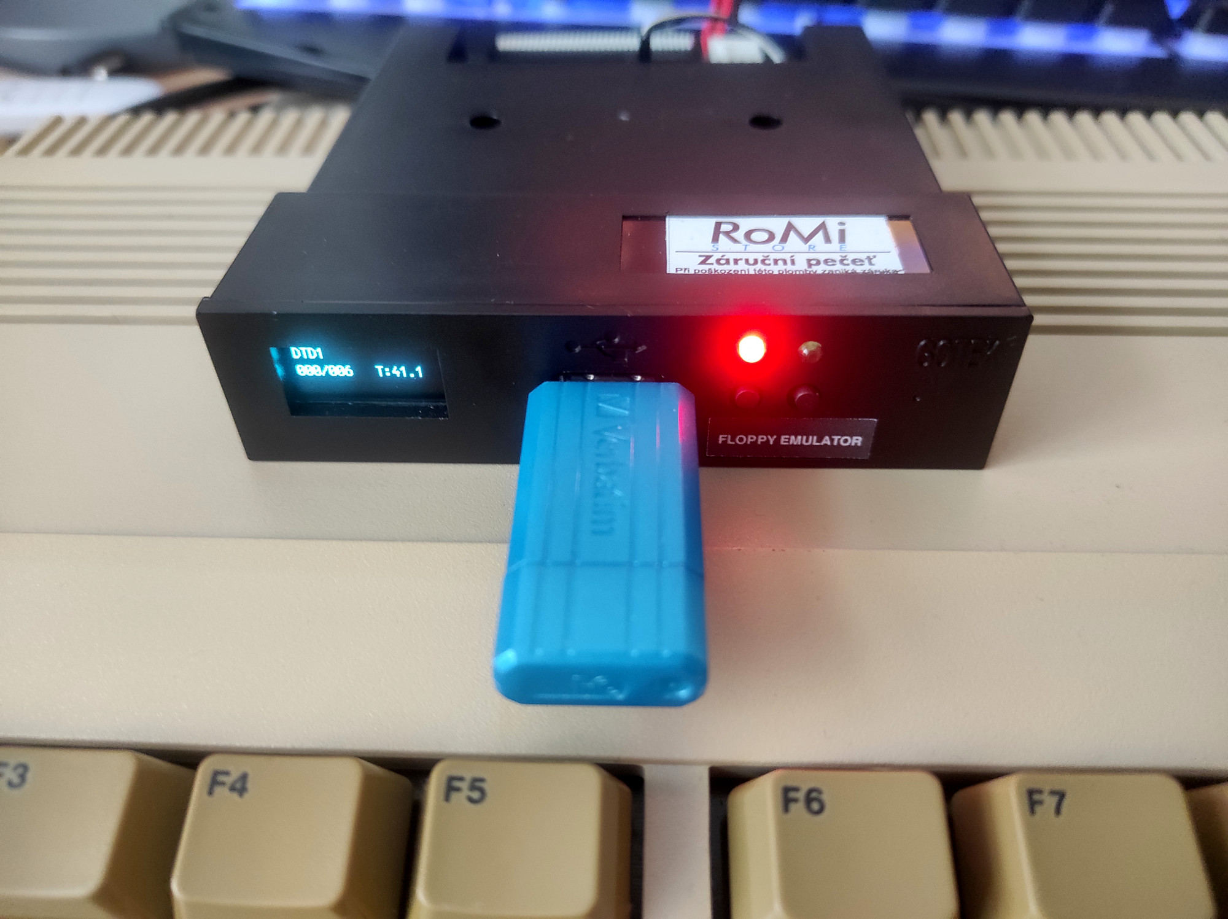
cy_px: 460
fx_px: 886
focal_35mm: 25
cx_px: 614
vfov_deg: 54.8
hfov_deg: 69.4
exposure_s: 1/25
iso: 978
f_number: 1.89
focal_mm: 5.43
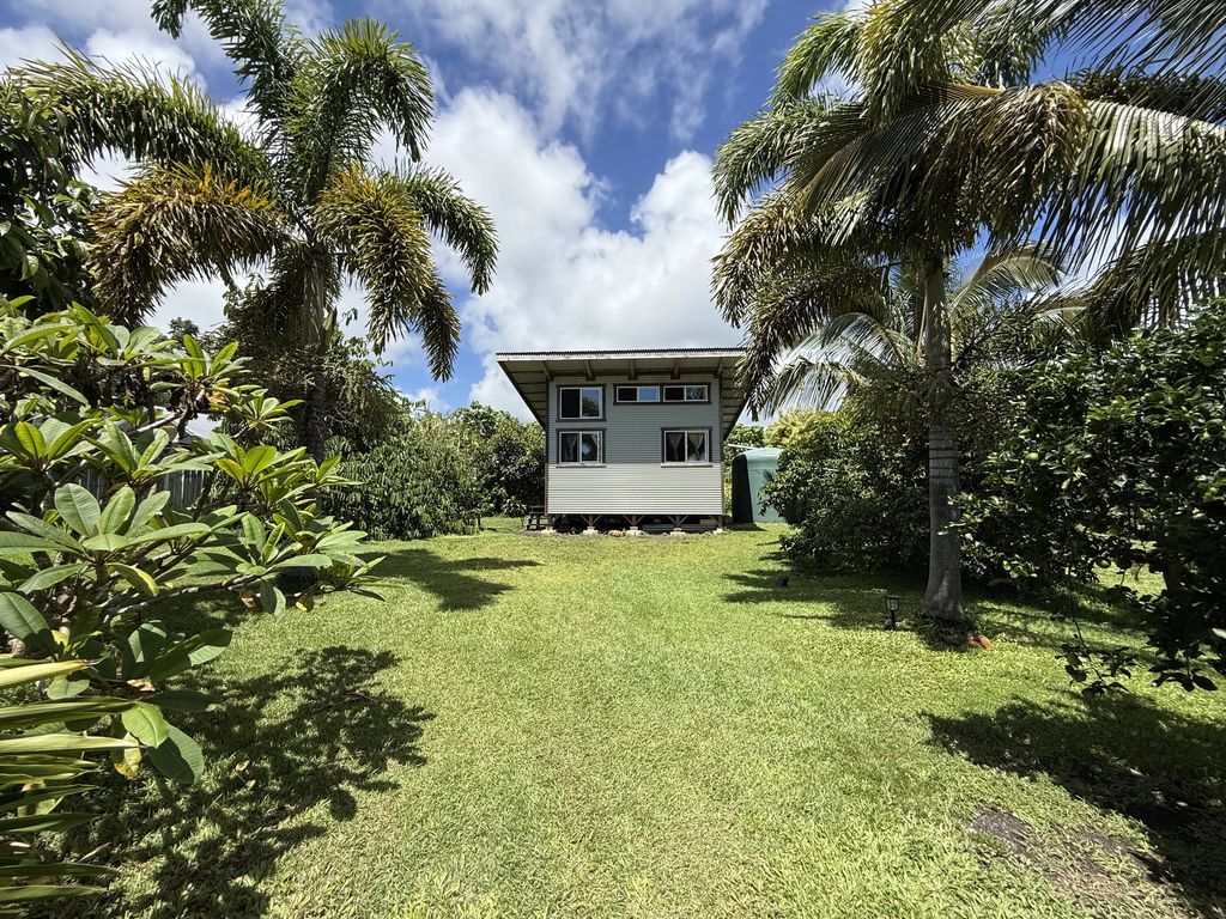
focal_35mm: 14
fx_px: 496
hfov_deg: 102.1
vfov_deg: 85.7
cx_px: 613
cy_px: 460
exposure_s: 1/1901
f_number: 2.2
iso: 50
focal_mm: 2.22
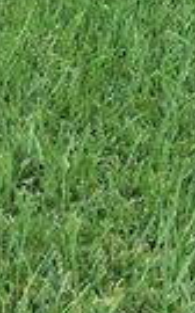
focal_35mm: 152
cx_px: 151
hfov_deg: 8.6
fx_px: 1297
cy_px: -367
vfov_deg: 11.9
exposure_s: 1/40
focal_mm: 4.15
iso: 32
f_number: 2.2
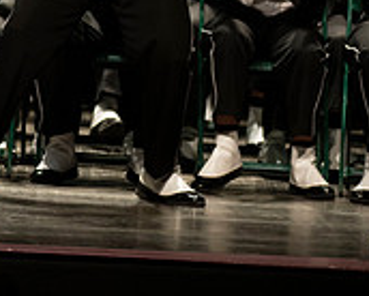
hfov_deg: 2.6
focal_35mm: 734
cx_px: 65
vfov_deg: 2.1
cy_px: -180
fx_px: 8025
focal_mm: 300
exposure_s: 1/500
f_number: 2.8
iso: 3200
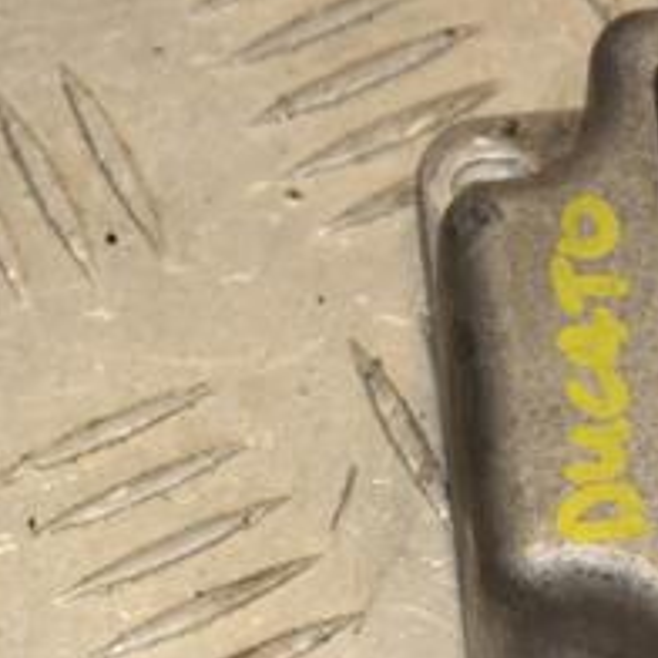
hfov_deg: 6.7
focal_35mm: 258
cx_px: 816
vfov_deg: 6.8
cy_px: 477
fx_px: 5548
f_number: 9
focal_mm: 66
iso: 800
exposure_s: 1/200
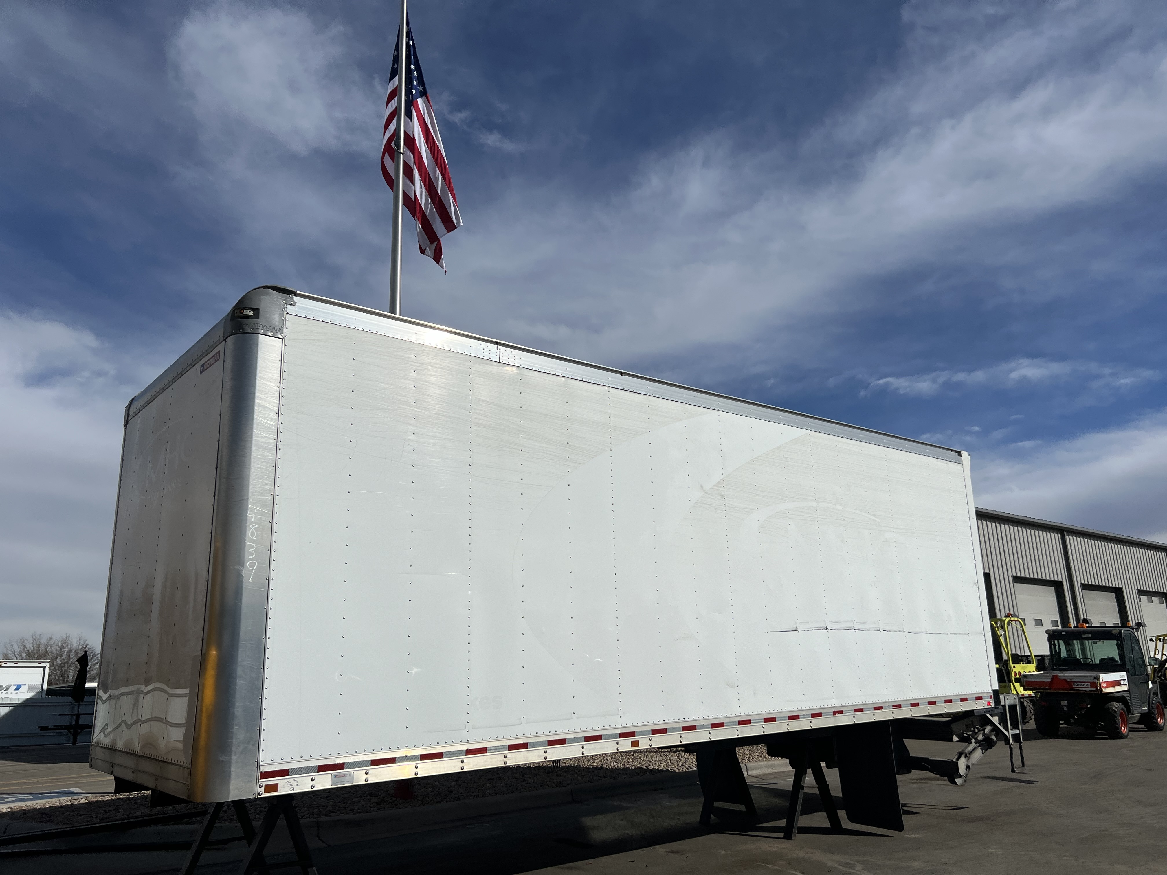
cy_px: 438
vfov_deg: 53.1
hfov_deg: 67.3
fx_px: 877
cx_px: 584
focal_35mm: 26
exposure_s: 1/16393
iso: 50
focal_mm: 5.7
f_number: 1.5
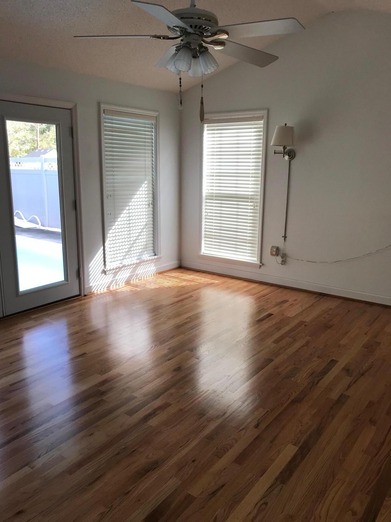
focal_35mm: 28
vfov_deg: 63.4
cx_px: 196
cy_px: 261
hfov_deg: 49.7
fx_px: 422
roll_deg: +0.0
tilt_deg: -12.8
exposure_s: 1/120
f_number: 1.8
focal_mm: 3.99
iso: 32
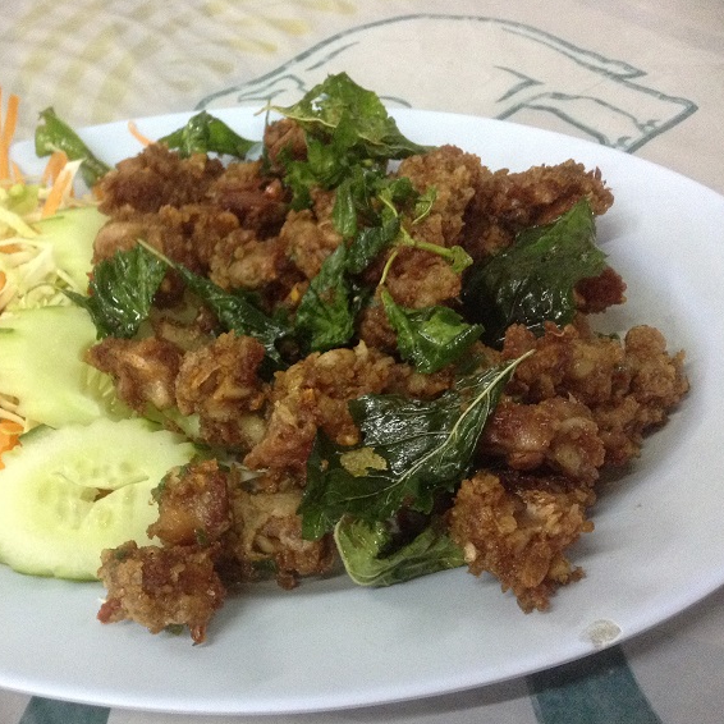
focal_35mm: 40
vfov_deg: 41.9
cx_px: 237
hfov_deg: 41.3
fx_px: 947
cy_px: 361
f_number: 2.4
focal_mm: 3.3
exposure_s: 1/20
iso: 250
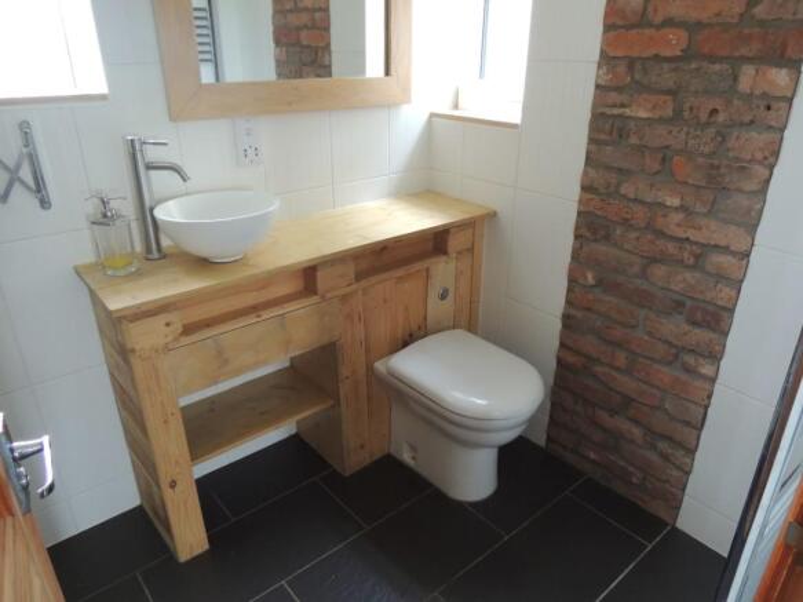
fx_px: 557
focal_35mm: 24
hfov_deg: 71.6
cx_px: 402
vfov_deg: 56.8
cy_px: 301
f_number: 3
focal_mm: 4.3
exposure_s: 1/30
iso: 360
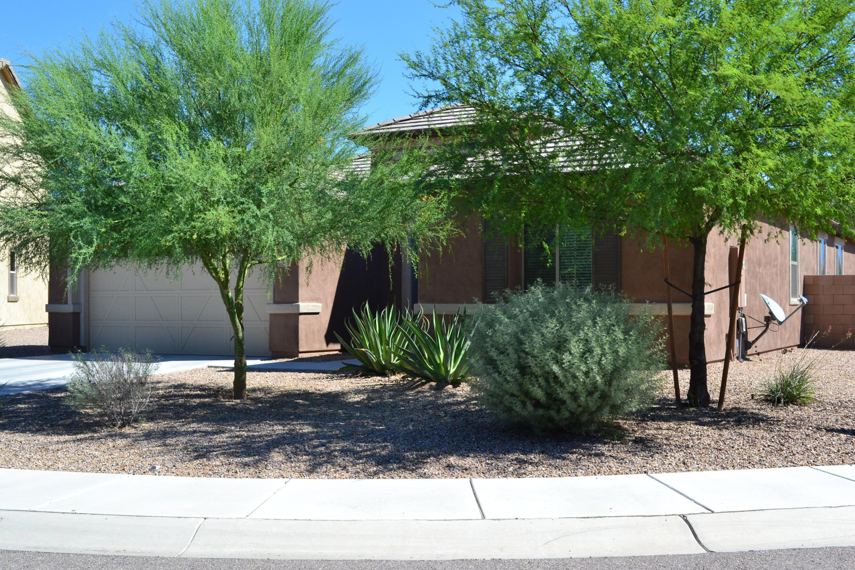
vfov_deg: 30.8
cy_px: 285
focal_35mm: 44
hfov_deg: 45.0
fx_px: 1033
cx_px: 428
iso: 400
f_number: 11
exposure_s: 1/400
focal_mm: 29
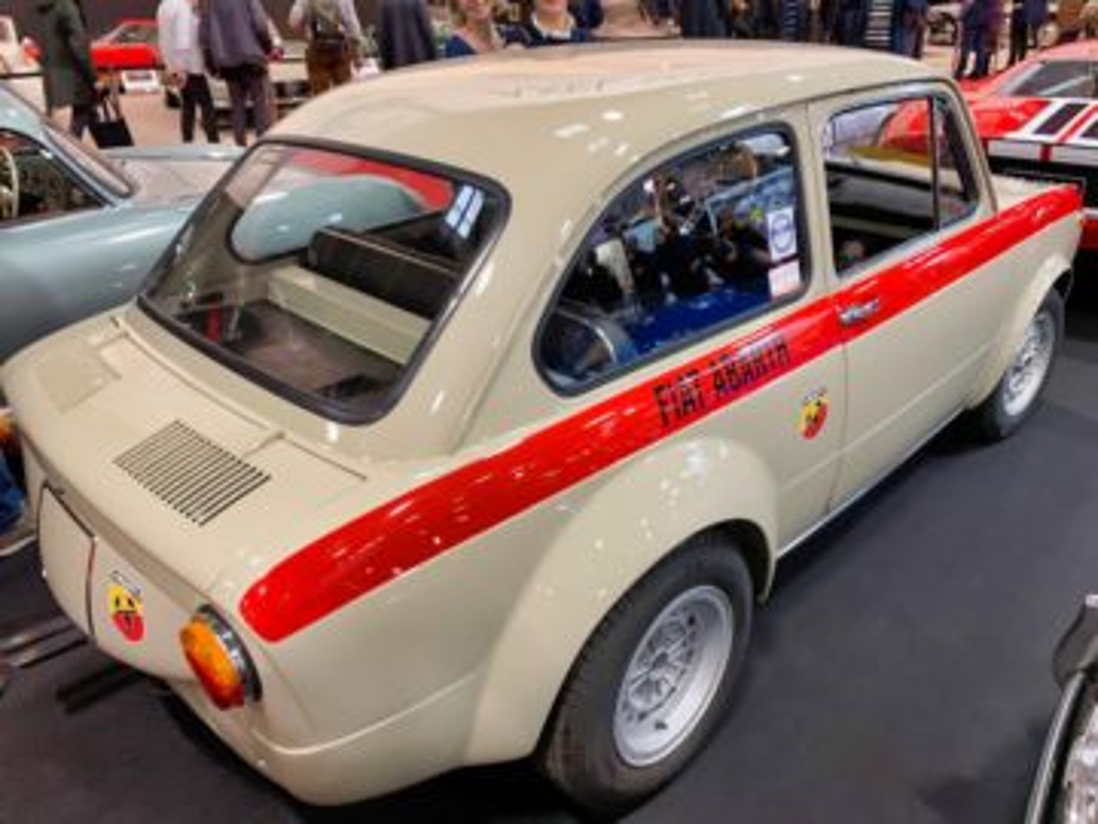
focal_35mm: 26
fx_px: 825
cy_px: 412
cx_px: 549
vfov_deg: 53.1
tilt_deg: -27.5
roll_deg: +1.1
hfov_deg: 67.3
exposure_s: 1/50
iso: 250
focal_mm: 4.25
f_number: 1.8
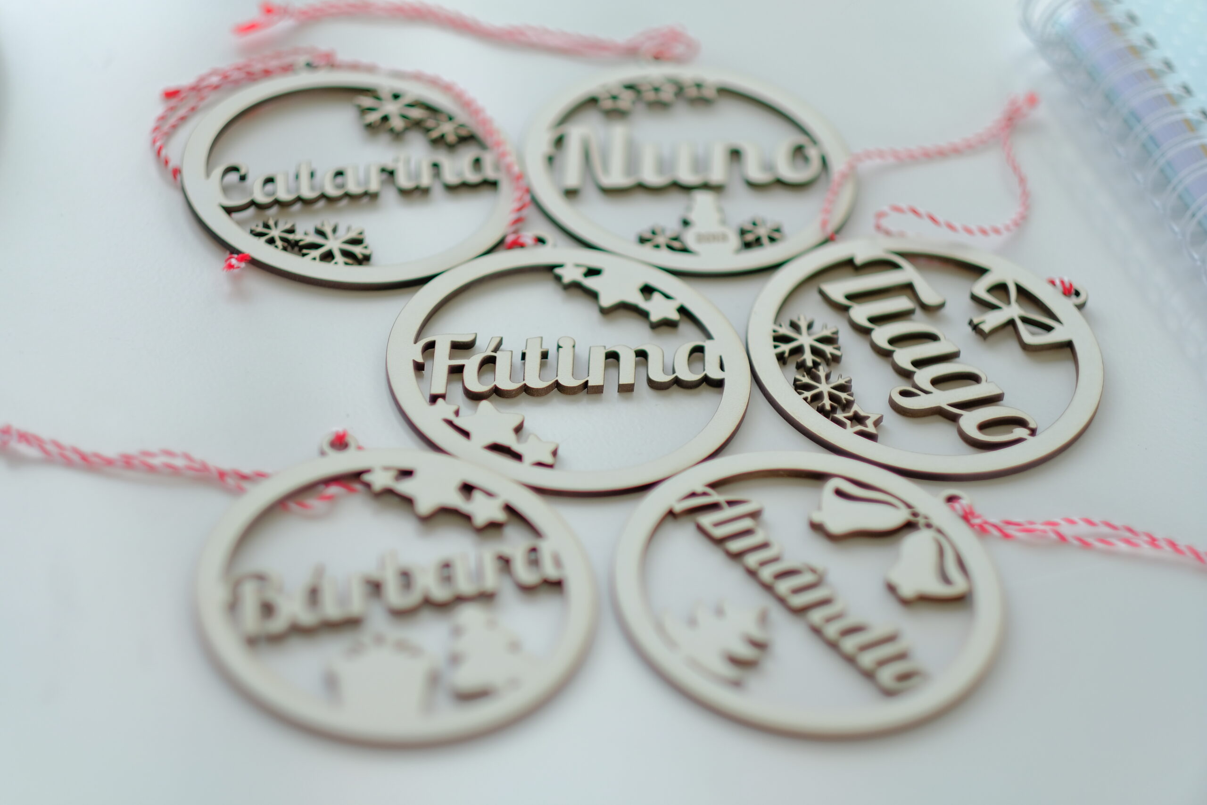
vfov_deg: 16.3
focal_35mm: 84
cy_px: 402
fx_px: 2816
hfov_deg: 24.2
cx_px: 604
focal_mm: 56
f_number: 1.2
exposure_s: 1/1000
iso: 200
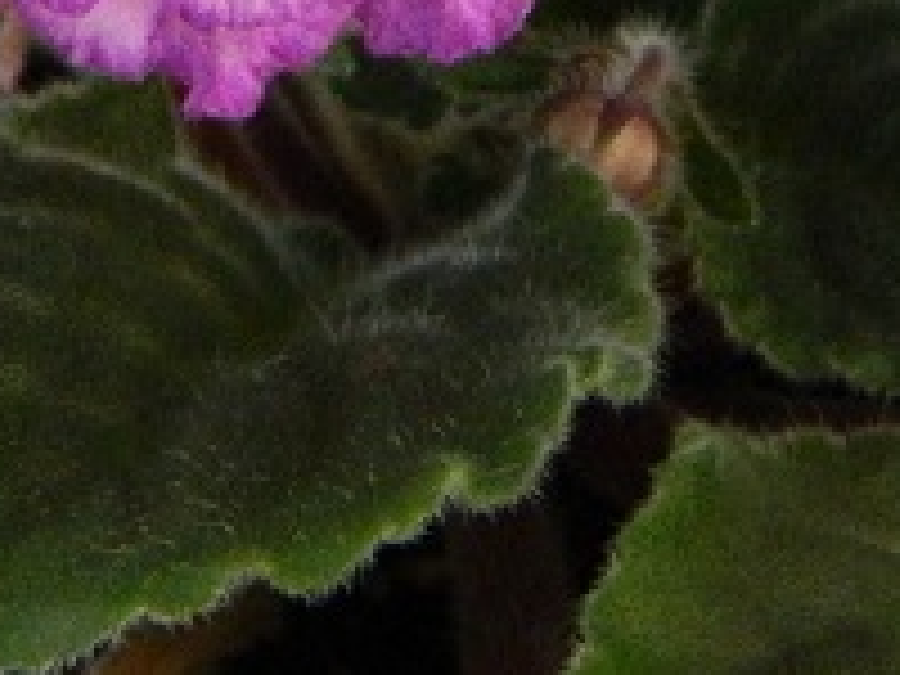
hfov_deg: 10.8
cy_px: -297
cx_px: 441
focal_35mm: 183
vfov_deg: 8.0
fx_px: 4758
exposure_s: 1/50
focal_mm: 8.4
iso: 400
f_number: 3.6
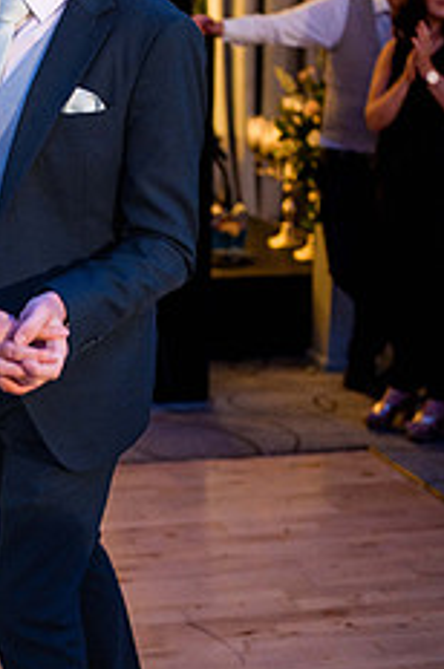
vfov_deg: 29.7
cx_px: 14
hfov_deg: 19.5
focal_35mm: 68
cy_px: 317
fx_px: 1262
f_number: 1.8
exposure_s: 1/250
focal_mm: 35
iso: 3200
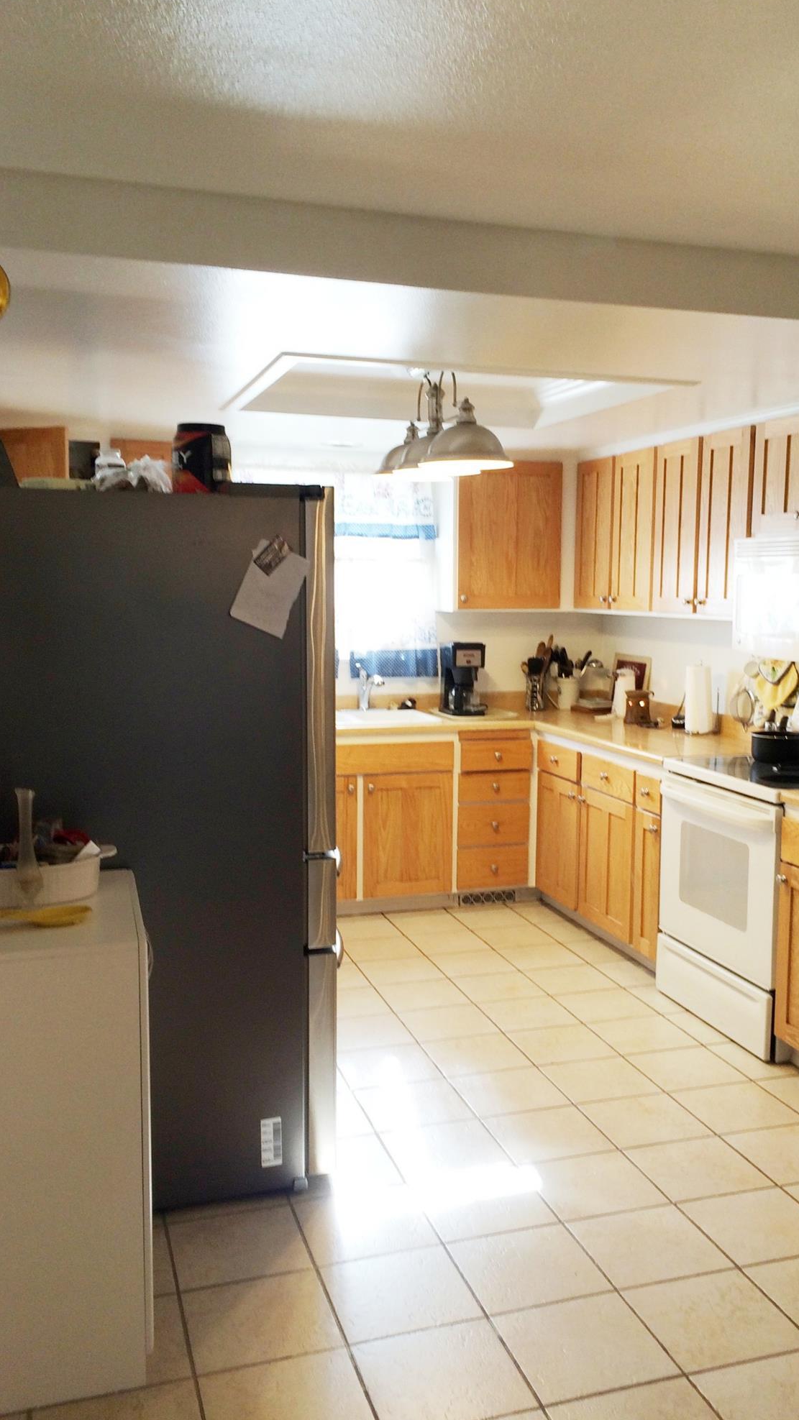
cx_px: 470
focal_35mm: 32
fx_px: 1205
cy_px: 713
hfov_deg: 36.6
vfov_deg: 61.0
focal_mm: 4.15
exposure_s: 1/40
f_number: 2.2
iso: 40
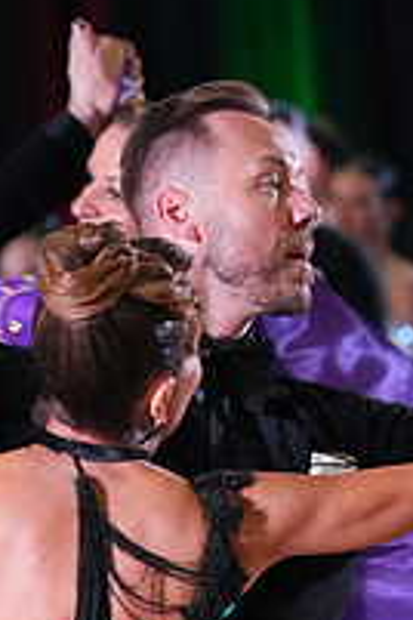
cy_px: 746
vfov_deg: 3.6
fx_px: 9946
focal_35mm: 578
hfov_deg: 2.4
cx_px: 199
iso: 10000
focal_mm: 200
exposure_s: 1/400
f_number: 5
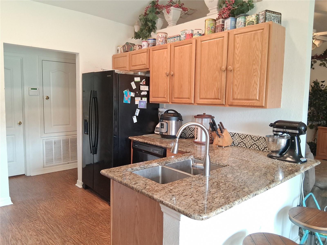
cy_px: 122
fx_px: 246
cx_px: 164
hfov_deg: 67.3
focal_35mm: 26
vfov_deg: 53.1
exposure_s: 1/50
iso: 250
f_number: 1.8
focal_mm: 3.98
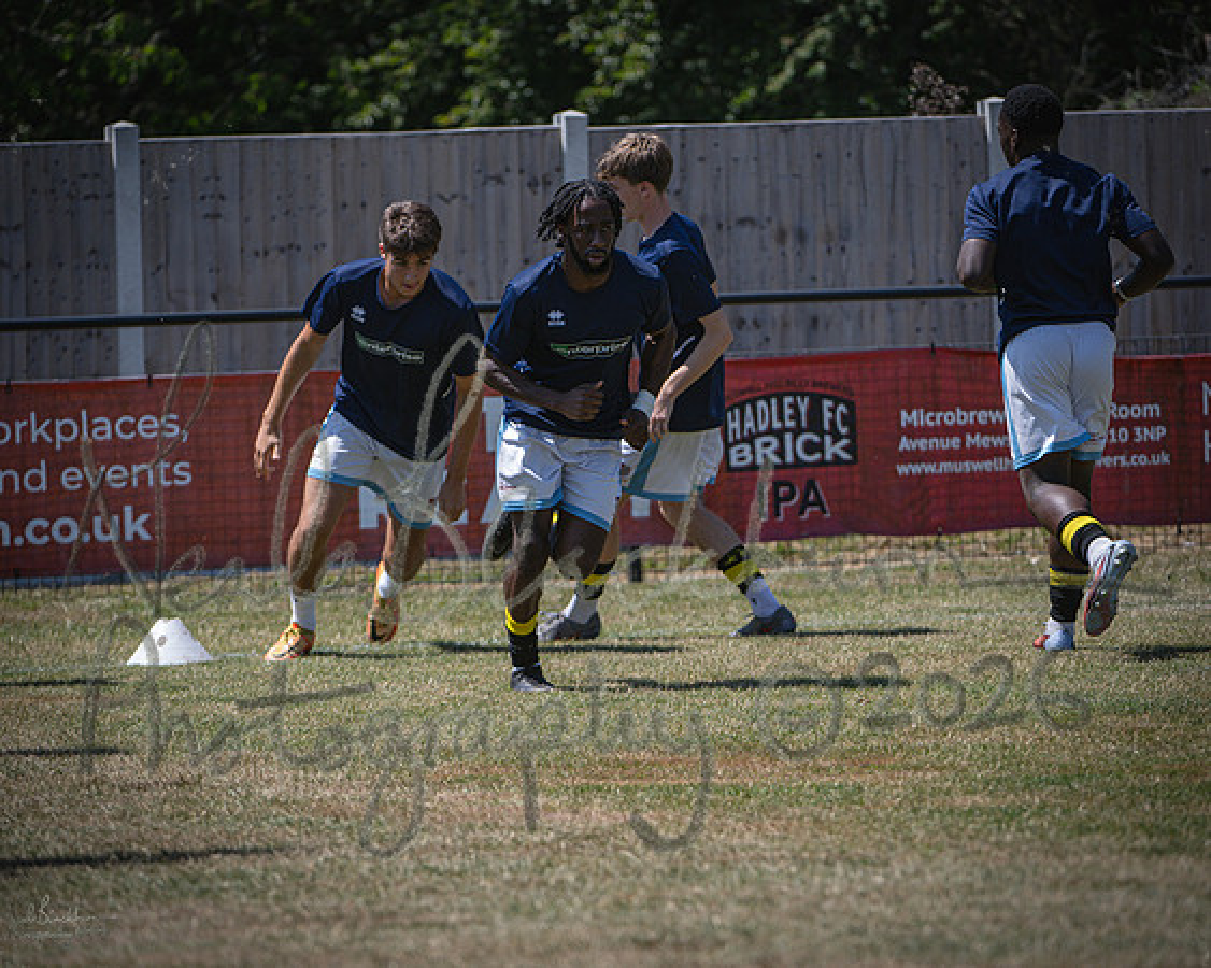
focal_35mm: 225
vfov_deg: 6.9
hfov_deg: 8.6
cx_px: 625
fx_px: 8074
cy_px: 484
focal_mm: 200
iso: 400
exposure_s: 1/2000
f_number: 4
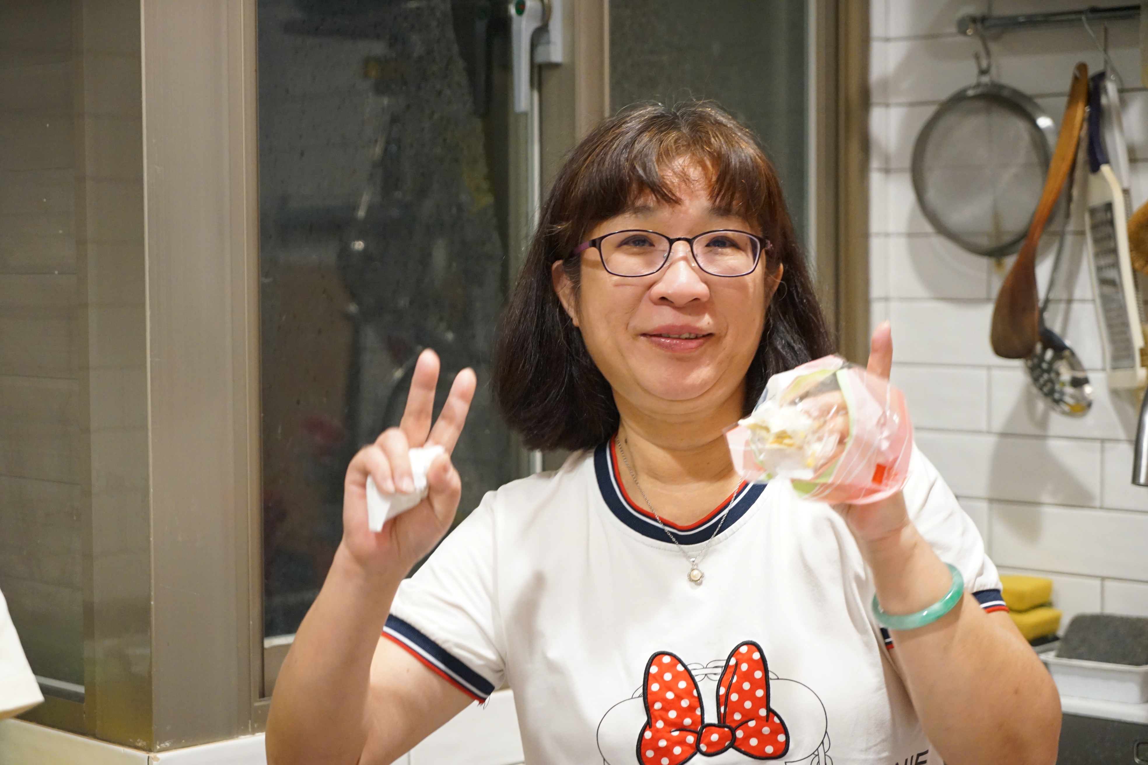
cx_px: 574
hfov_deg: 28.8
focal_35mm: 70
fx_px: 2232
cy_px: 382
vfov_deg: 19.5
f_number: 4
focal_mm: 70
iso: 5000
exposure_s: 1/160
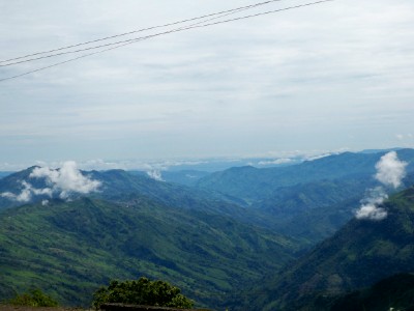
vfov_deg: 21.6
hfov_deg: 28.6
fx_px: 813
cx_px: 207
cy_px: 156
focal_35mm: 68
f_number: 6.9
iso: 80
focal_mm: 12.1
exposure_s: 1/500
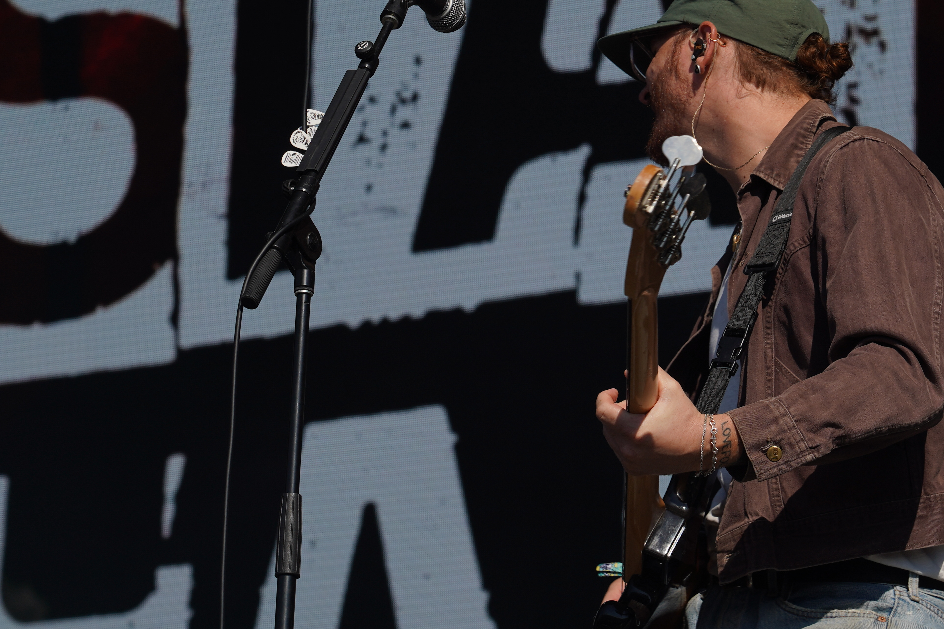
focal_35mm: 163
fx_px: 4274
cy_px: 190
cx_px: 678
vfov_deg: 8.4
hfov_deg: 12.6
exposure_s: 1/800
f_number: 8
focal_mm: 105
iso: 100
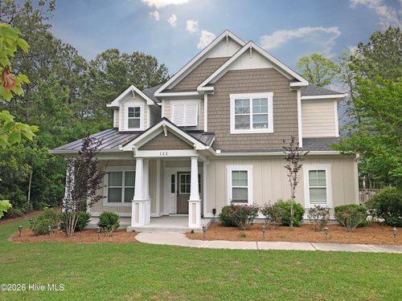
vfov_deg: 49.7
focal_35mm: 28
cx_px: 201
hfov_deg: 63.4
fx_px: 325
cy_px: 150
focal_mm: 3.99
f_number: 1.8
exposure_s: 1/333
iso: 20
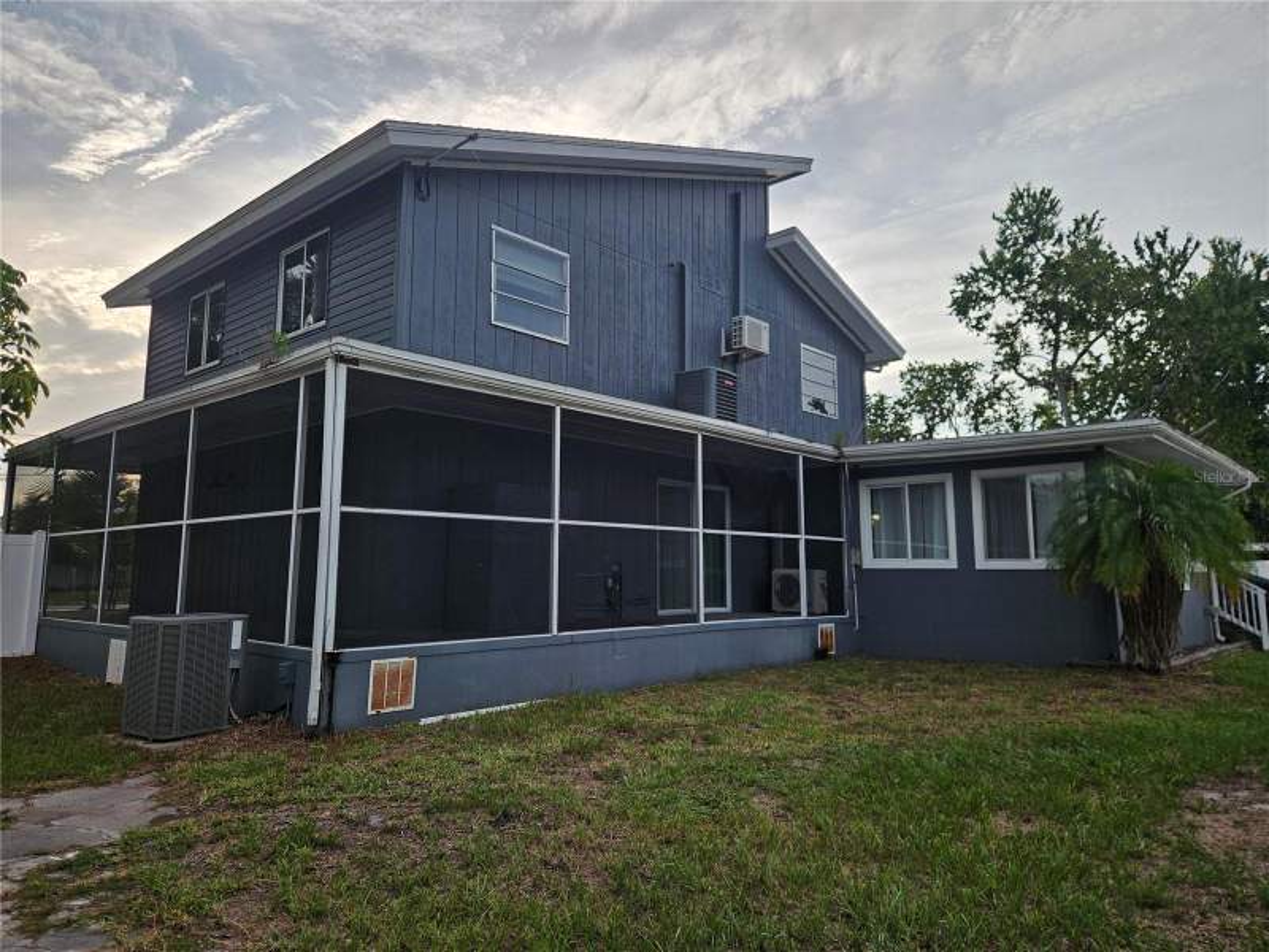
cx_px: 634
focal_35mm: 23
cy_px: 476
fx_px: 843
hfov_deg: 73.9
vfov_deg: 58.9
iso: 25
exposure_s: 1/818
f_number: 1.8
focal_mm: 5.4
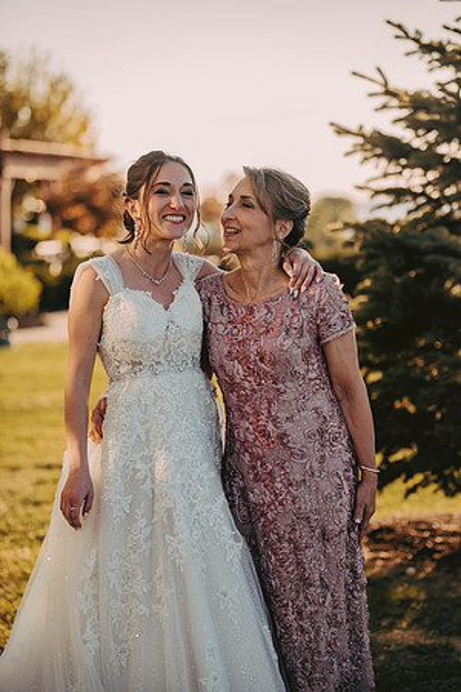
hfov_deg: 12.5
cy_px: 346
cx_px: 230
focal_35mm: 110
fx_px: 2113
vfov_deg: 18.6
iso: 800
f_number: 2.8
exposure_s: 1/4000
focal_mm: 110
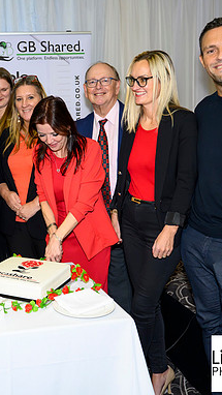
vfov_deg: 43.7
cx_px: 20
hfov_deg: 24.7
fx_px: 492
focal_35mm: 47
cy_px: 190
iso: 2500
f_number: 4.5
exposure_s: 1/100
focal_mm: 28.5
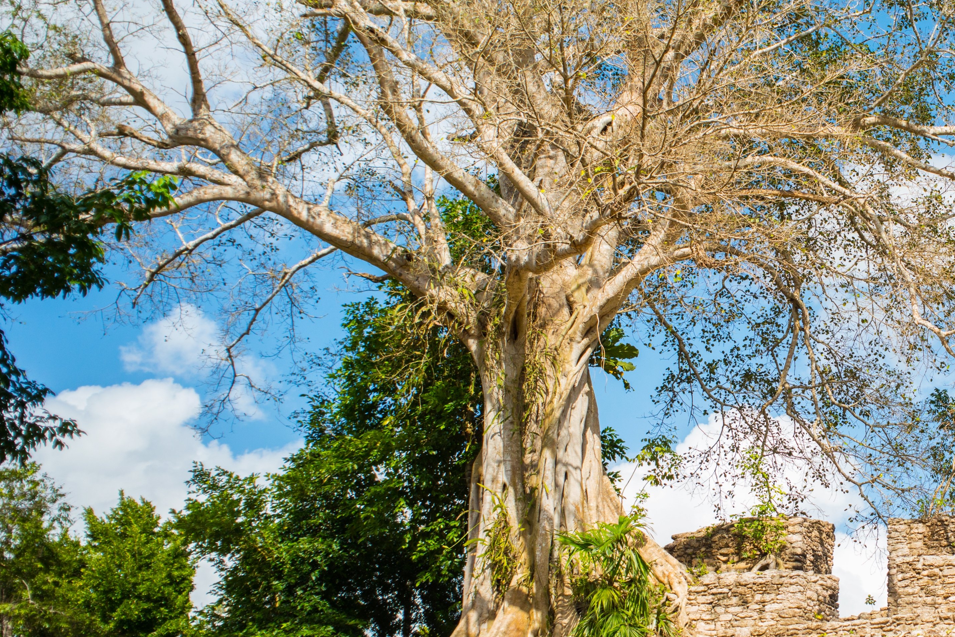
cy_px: 313
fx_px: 1672
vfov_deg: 21.6
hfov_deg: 30.5
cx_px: 852
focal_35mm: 63
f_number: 2.8
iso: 400
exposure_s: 1/2500
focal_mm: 35
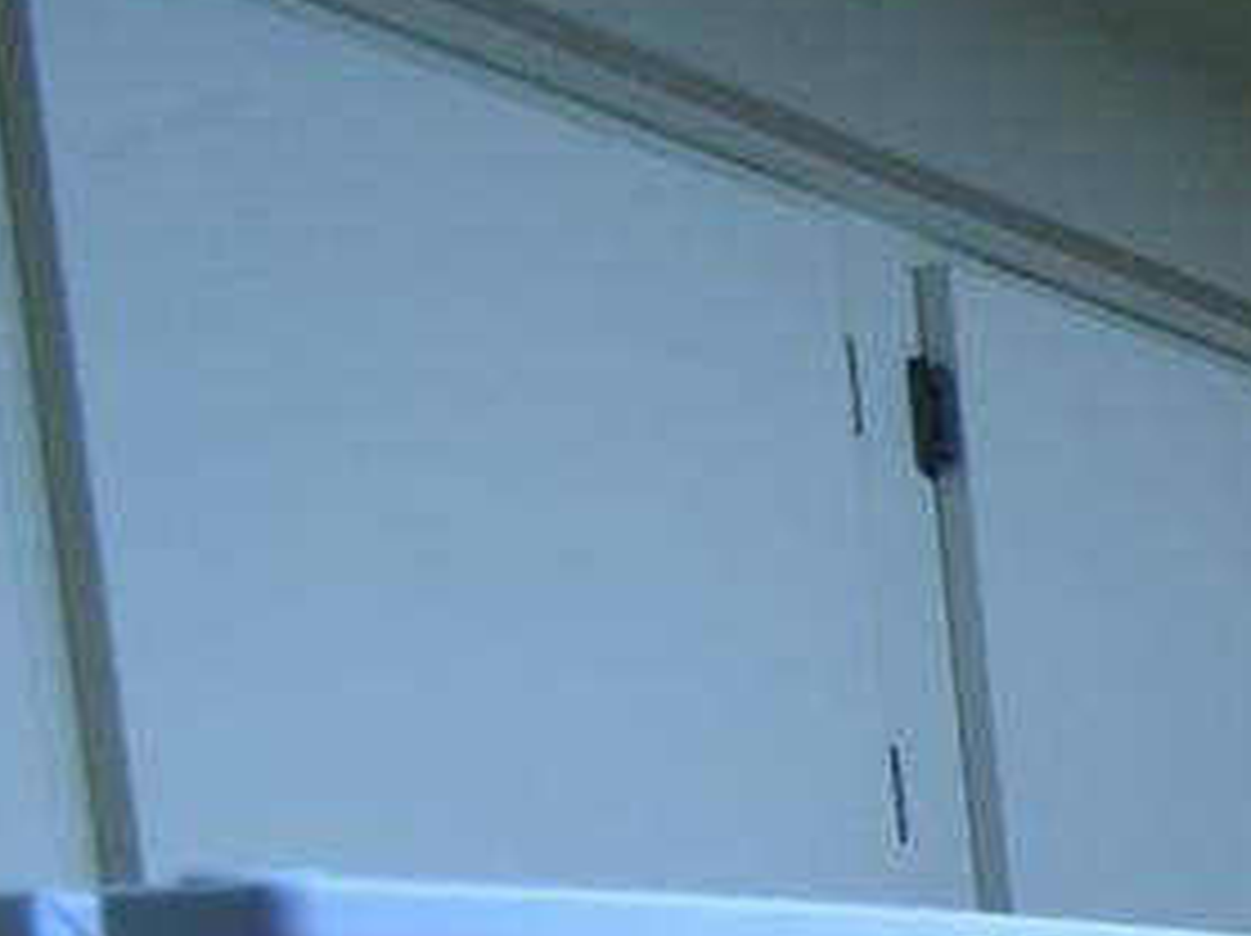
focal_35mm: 83
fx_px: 2997
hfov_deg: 14.4
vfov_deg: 15.6
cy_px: 1616
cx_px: 3078
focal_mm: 10
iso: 800
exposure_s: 1/60
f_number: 4
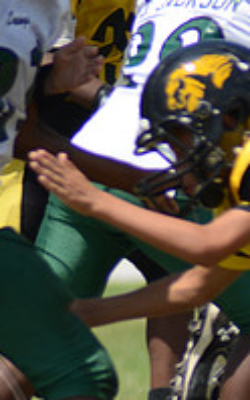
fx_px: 19474
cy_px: 293
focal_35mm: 1789
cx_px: 206
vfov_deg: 1.2
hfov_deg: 0.7
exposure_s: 1/800
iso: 200
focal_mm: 400
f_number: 6.3
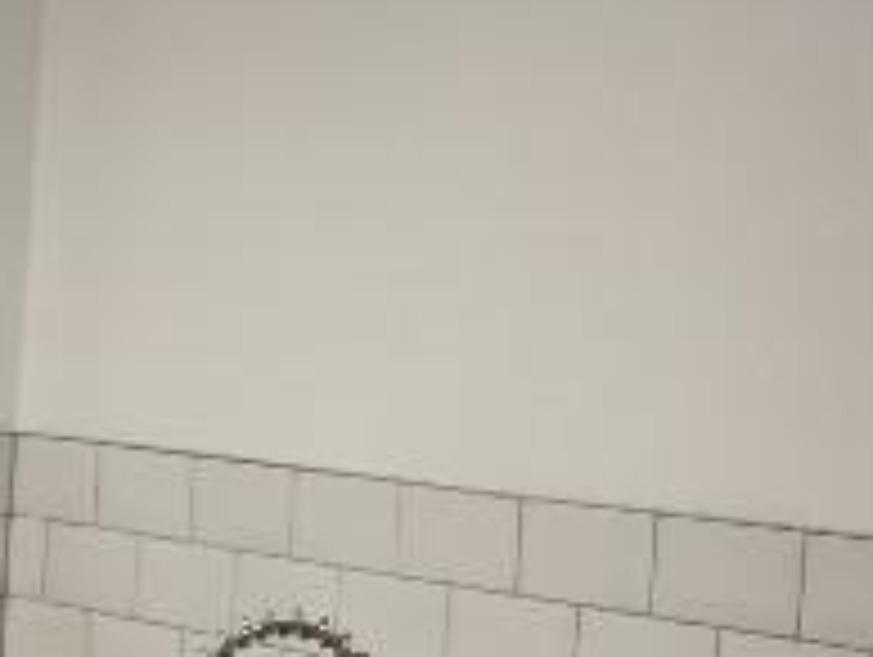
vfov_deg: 9.5
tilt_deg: -9.4
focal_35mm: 153
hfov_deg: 12.0
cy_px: 918
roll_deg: -2.7
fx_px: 3863
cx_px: -621
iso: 32
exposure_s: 1/33
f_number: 2.2
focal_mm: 4.15
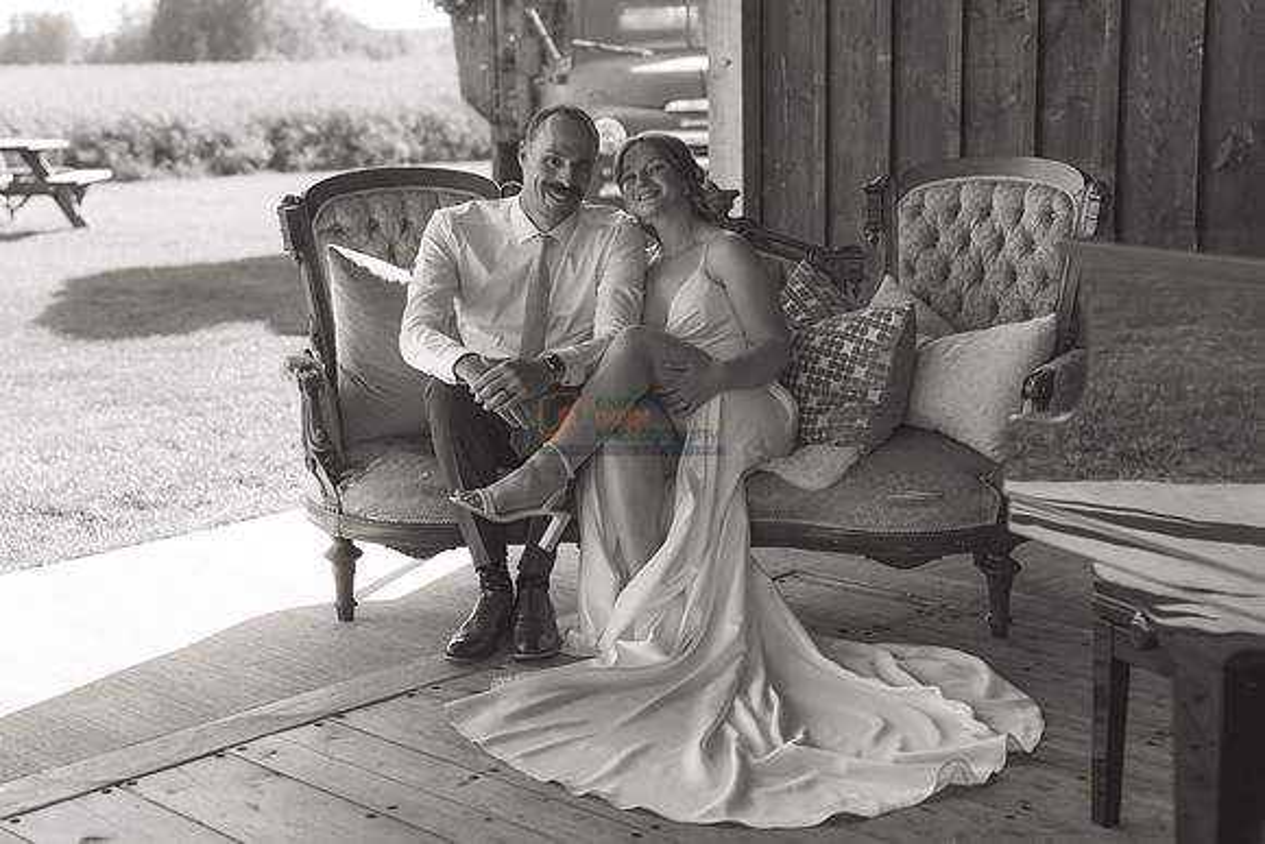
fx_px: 1831
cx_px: 632
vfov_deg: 26.0
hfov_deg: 38.1
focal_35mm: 52
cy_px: 422
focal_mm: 47
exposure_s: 1/1250
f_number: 2.5
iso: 400
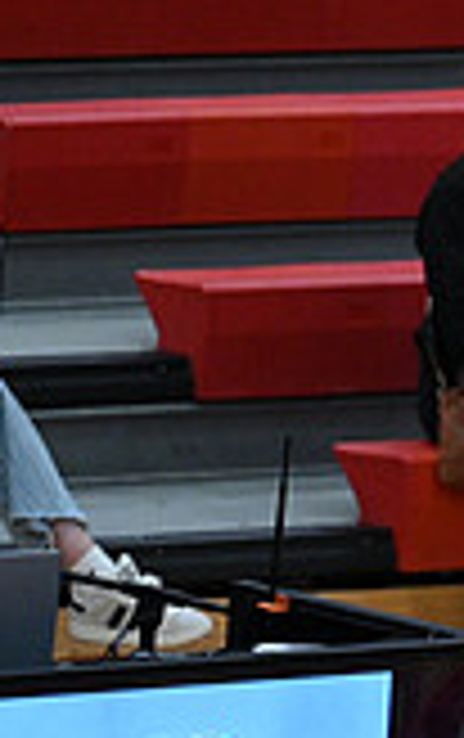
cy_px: 749
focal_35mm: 719
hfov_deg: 1.8
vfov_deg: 2.9
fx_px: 14497
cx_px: 1293
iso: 4000
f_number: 4
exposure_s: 1/400
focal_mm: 200
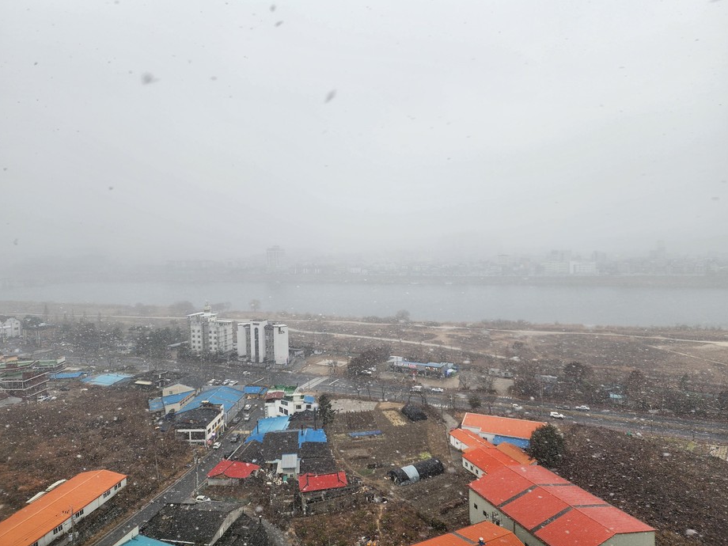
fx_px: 505
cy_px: 264
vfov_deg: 56.8
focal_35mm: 24
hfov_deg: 71.6
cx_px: 364
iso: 20
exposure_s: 1/180
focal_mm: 6.4
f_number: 1.8
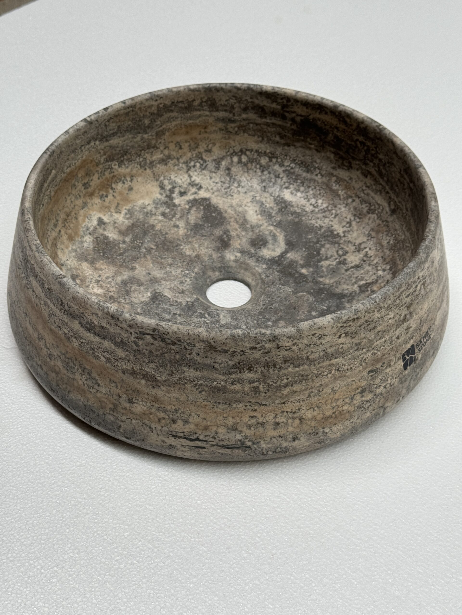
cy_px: 308
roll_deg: -2.0
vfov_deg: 39.7
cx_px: 231
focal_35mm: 48
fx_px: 854
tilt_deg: -44.7
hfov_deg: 30.3
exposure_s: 1/247
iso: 64
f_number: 1.78
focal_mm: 6.76
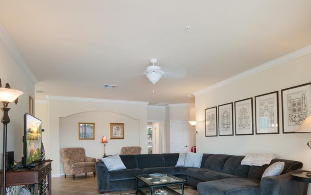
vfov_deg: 48.4
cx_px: 182
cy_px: 132
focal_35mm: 25
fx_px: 212
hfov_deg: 72.0
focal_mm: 12
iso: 200
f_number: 8
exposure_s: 1/4
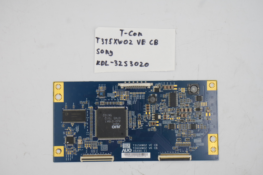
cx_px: 132
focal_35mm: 72
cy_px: 88
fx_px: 526
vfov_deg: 18.9
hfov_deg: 28.1
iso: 200
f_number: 5.6
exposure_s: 1/125
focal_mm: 27
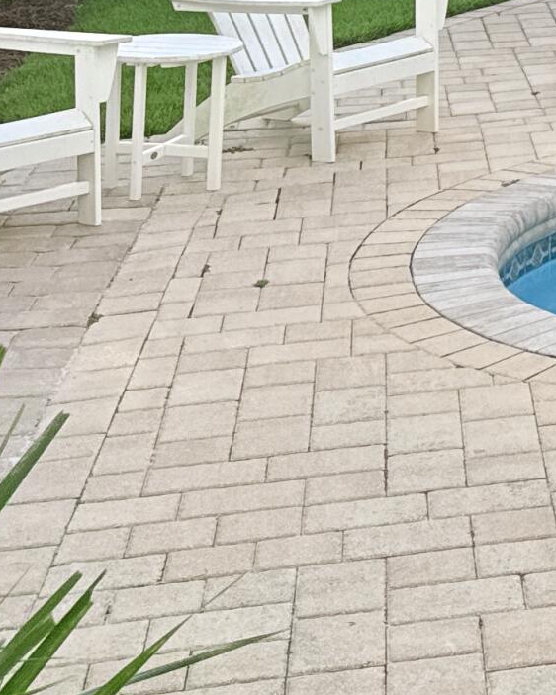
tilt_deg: -1.2
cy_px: -387
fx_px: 2058
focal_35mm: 100
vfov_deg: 17.1
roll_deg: -0.2
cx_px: 1174
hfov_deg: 13.0
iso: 100
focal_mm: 6.76
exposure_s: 1/2907
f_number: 1.78
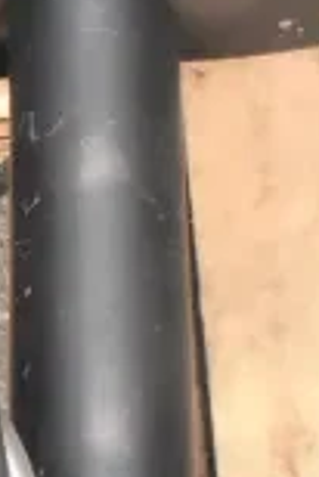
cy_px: 550
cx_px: -362
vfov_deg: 11.3
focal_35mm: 178
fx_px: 2360
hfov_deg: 7.4
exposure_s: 1/1000
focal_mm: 20
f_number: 16
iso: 6400
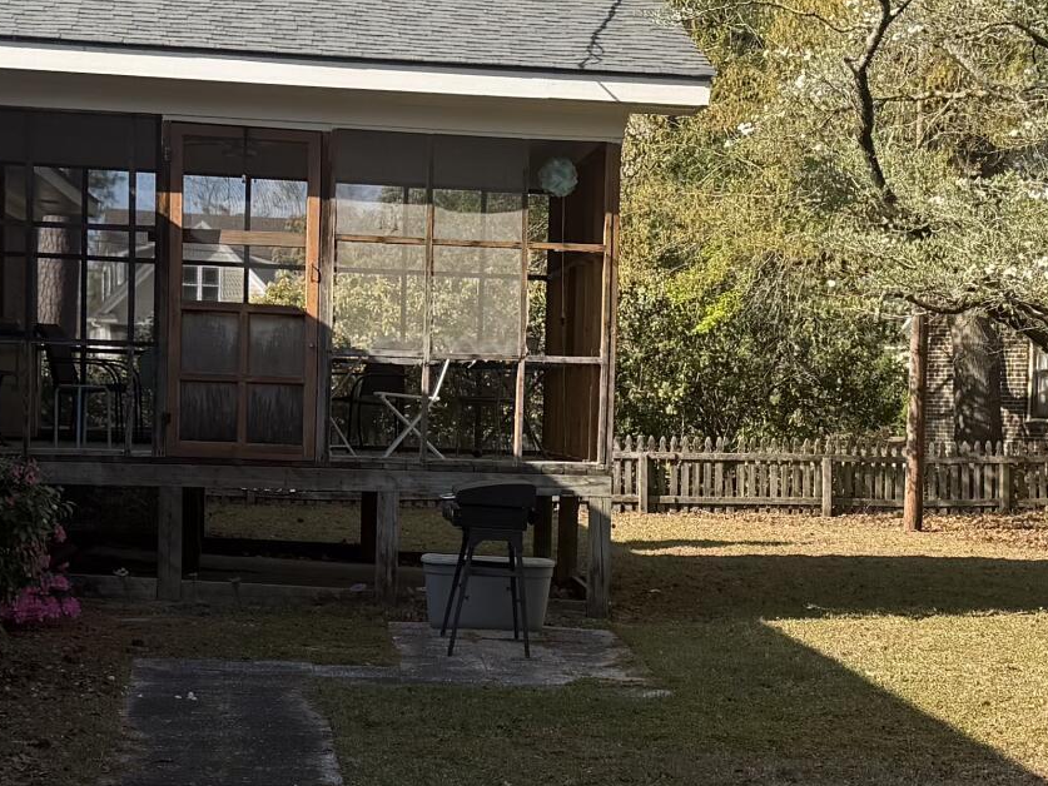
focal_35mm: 86
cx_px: 737
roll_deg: -1.6
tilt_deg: -4.3
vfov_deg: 17.1
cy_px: 583
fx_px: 2604
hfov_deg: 22.6
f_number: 1.78
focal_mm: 6.76
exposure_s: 1/1901
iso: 80
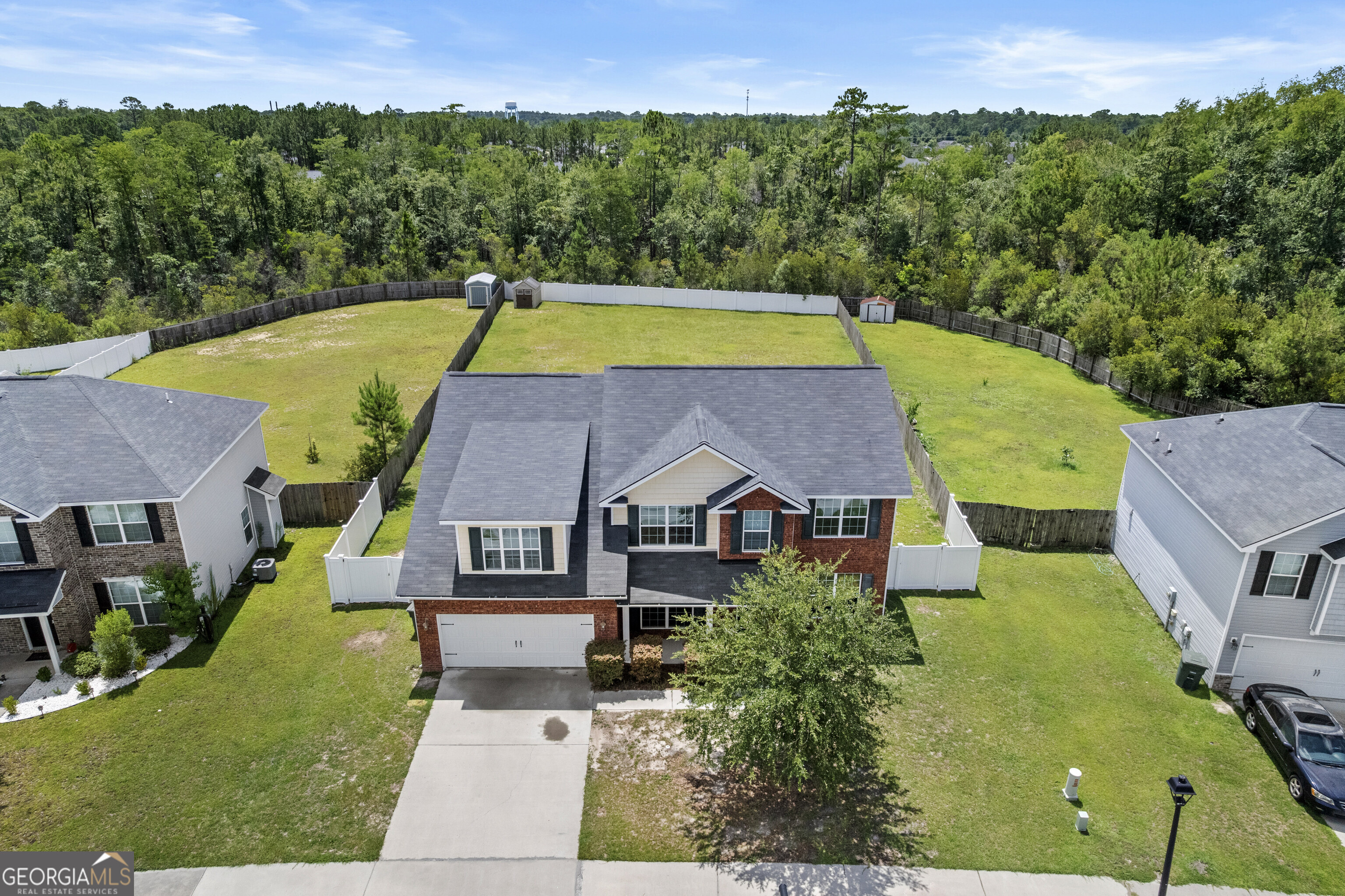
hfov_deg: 78.6
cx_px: 672
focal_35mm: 22
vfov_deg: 57.2
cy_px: 448
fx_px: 822
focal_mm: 8.38
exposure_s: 1/3200
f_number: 2.8
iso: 150
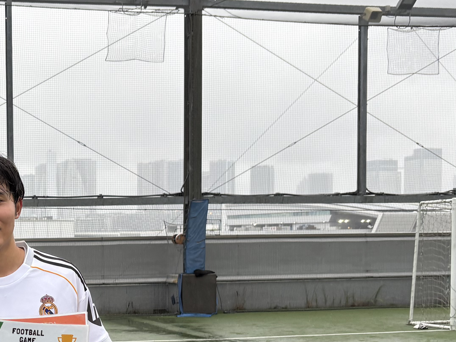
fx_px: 909
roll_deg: +0.8
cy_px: 283
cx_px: 29
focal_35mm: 69
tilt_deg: -3.2
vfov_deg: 21.0
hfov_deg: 27.0
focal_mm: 5.96
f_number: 1.6
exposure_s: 1/122
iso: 80
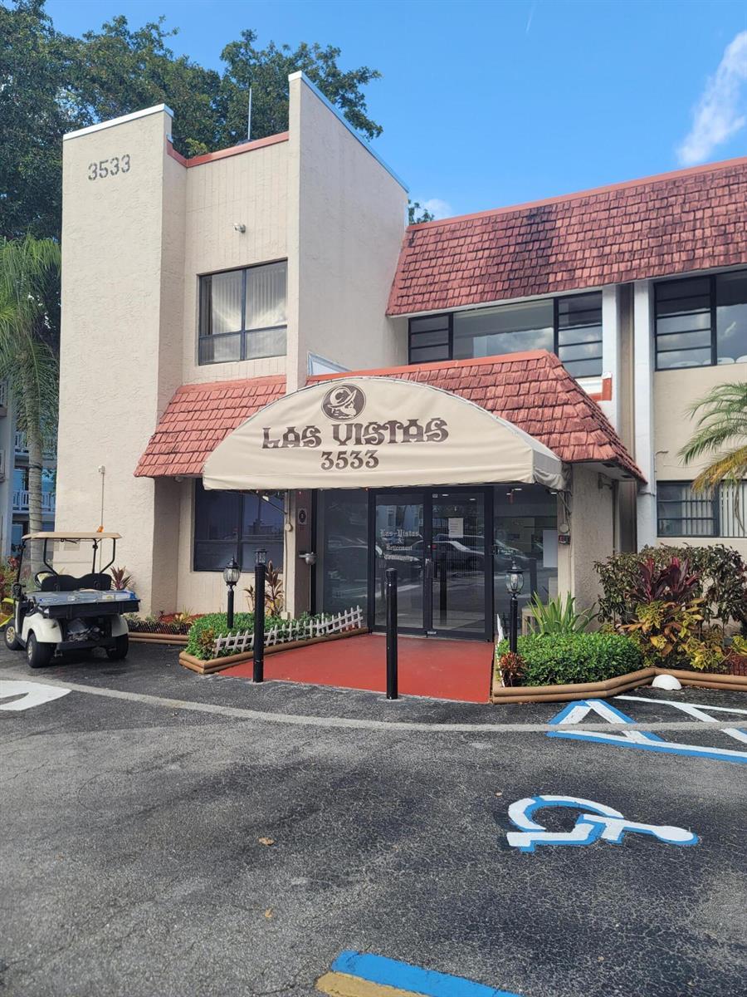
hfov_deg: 54.9
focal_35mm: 25
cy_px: 498
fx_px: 719
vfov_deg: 69.4
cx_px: 374
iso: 20
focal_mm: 7
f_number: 1.8
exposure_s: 1/351
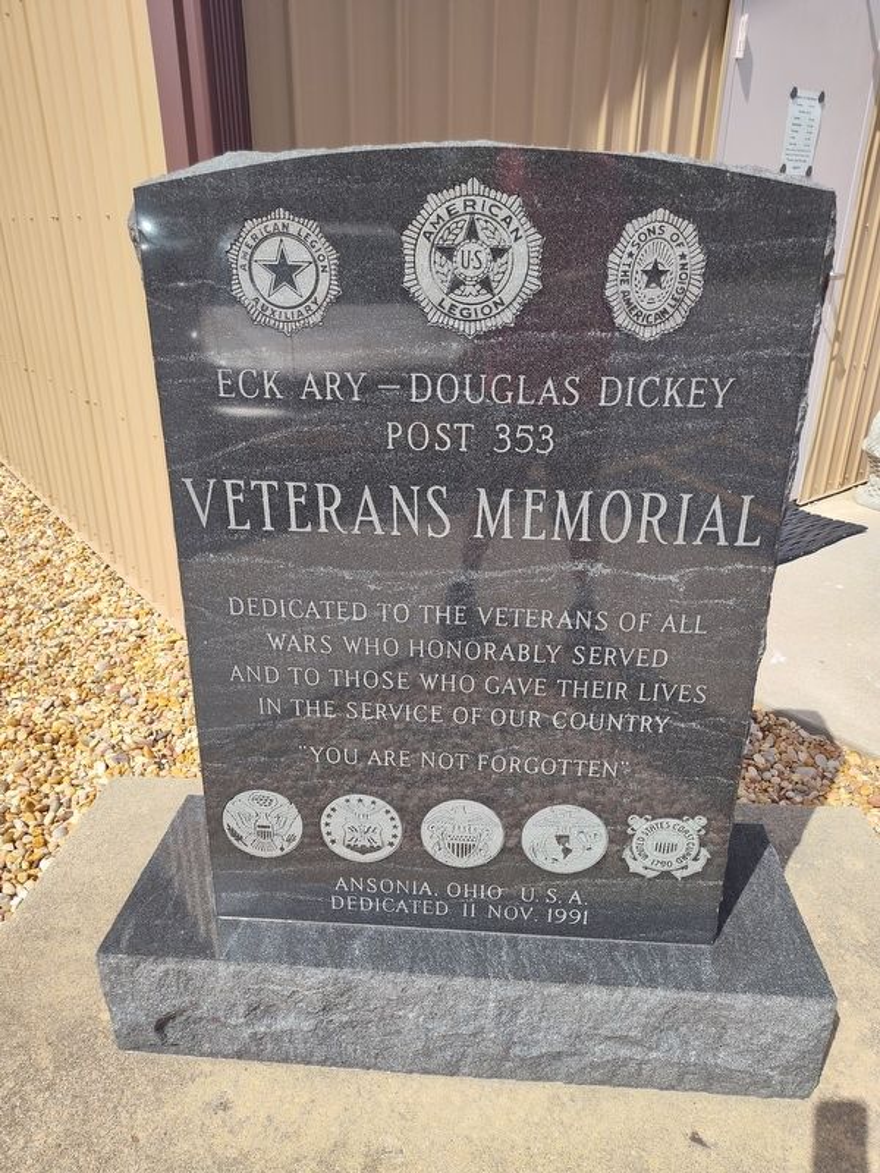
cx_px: 440
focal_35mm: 23
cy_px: 586
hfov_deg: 58.9
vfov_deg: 73.9
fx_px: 780
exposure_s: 1/1774
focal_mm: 5.56
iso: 100
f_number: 1.8
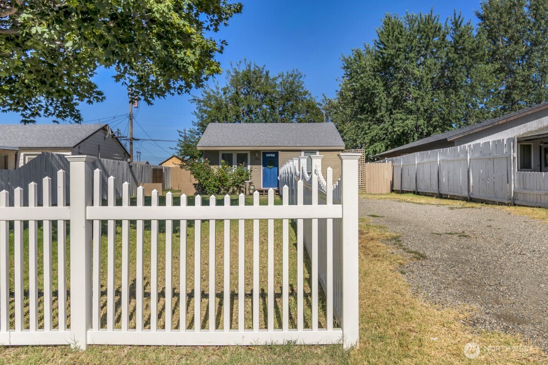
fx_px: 411
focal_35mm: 27
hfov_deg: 67.4
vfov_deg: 47.9
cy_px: 182
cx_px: 274
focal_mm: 18
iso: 64
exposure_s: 1/4000
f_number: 6.3
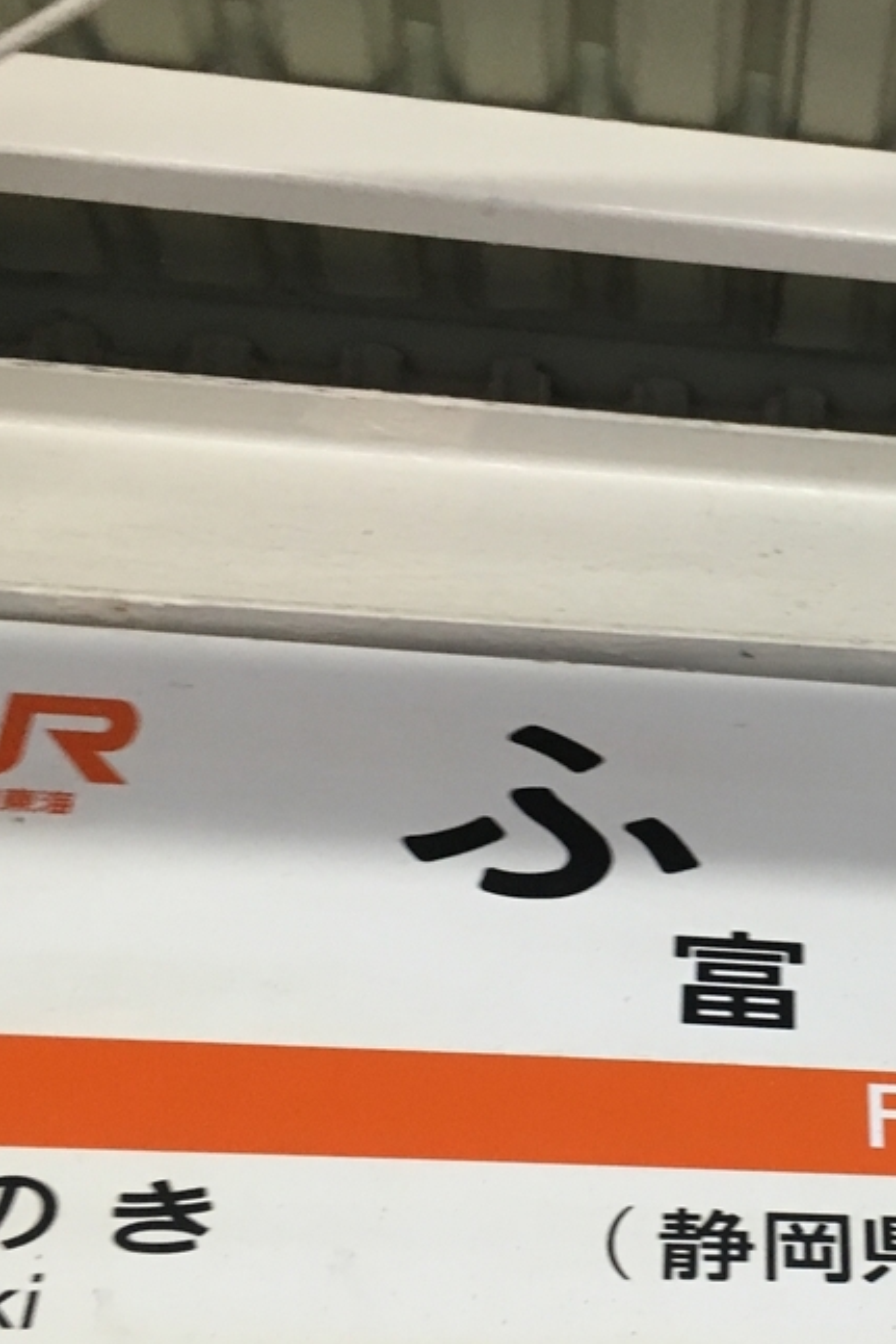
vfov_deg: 35.6
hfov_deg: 22.9
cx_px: 967
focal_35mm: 56
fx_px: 2089
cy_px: 778
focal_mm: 4.15
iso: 100
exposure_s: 1/30
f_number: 2.2
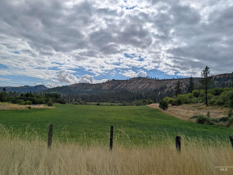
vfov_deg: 56.9
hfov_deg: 71.5
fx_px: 162
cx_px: 116
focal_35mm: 24
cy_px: 88
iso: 21
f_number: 1.68
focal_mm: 6.9
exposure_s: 1/3378
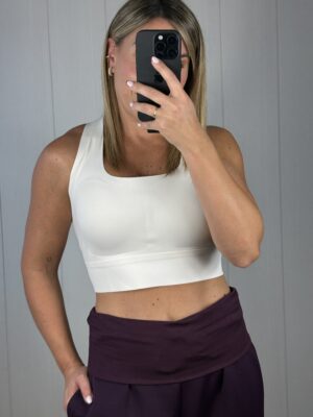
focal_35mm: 48
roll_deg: +2.6
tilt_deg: -25.4
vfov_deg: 39.7
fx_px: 579
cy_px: 208
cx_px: 156
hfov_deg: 30.3
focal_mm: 6.76
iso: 50
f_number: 1.78
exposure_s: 1/121
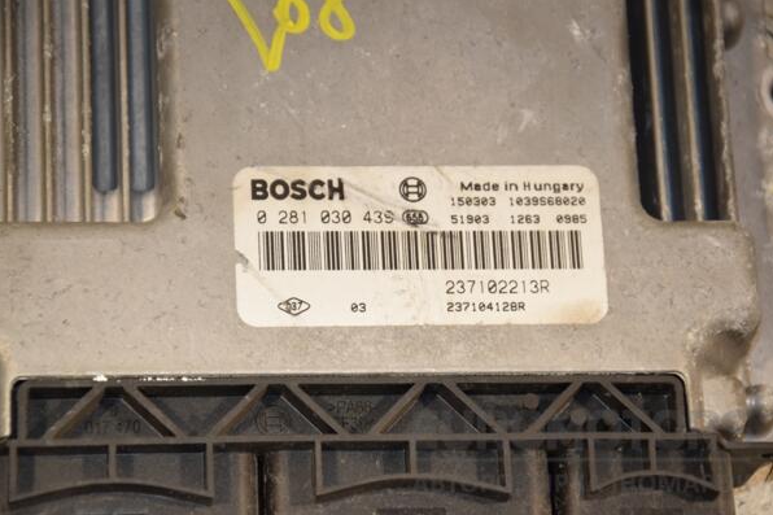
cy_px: 257
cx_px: 388
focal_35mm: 159
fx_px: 3402
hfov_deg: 13.0
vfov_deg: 8.7
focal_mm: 105
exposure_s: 1/200
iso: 800
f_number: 7.1
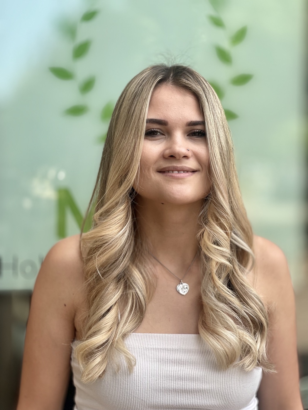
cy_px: 205
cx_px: 154
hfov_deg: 22.9
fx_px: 759
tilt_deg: -0.6
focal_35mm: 64
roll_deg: -1.0
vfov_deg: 30.3
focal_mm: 7.5
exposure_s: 1/121
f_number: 2.2
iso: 25
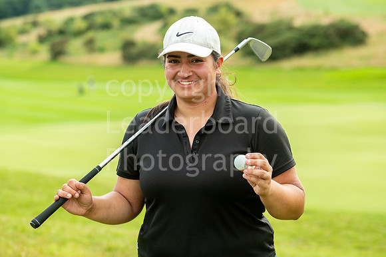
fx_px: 1108
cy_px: 121
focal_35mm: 103
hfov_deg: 19.8
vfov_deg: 13.2
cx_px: 189
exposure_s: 1/400
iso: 200
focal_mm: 98
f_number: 4.5
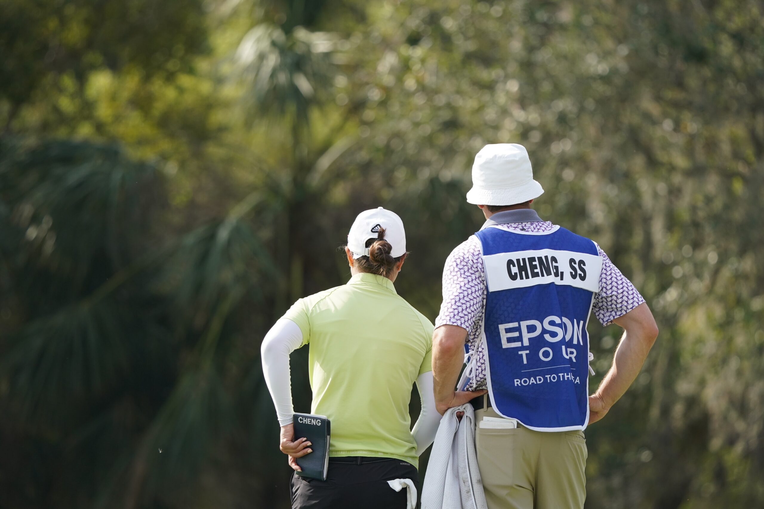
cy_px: 254
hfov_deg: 5.7
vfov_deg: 3.8
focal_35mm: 362
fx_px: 7682
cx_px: 382
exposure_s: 1/2000
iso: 1000
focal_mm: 362
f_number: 6.3
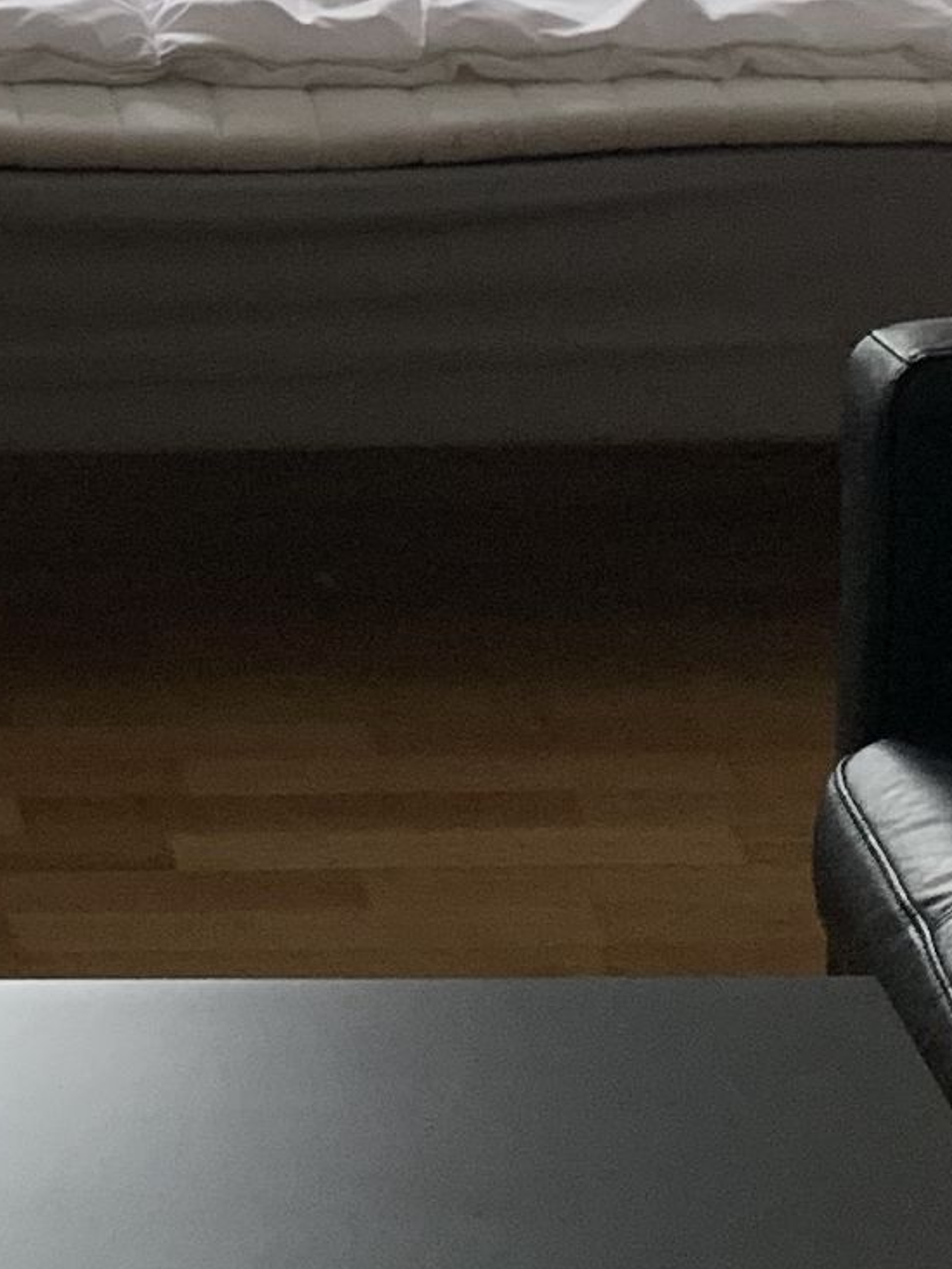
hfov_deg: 10.1
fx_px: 5242
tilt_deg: -10.5
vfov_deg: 13.5
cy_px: -170
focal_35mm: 143
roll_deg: +2.3
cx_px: -393
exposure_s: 1/60
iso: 125
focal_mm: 4.25
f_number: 1.8
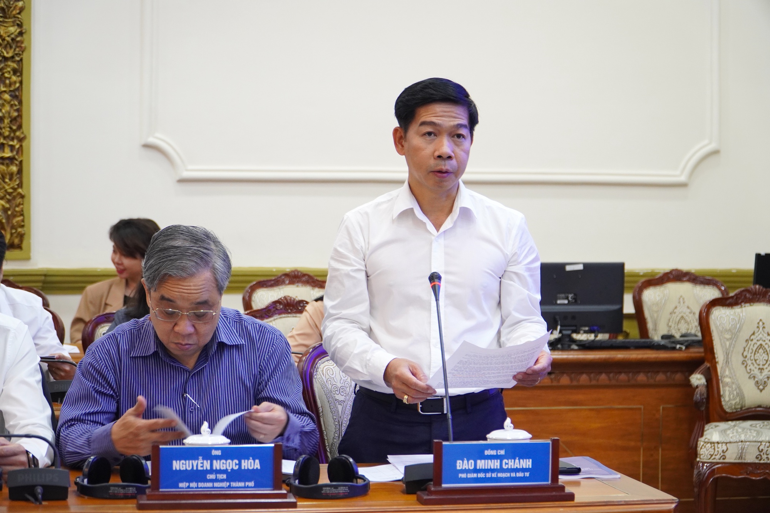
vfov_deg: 16.3
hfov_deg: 24.2
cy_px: 256
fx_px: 1796
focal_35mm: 84
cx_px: 385
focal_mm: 56
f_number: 4
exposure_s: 1/100
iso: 1250
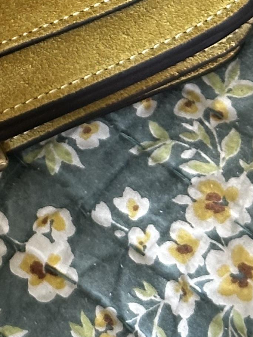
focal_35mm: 212
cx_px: -269
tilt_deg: -67.4
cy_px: -329
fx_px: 2065
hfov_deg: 6.8
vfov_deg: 8.8
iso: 160
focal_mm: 6.86
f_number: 1.78
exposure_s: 1/60
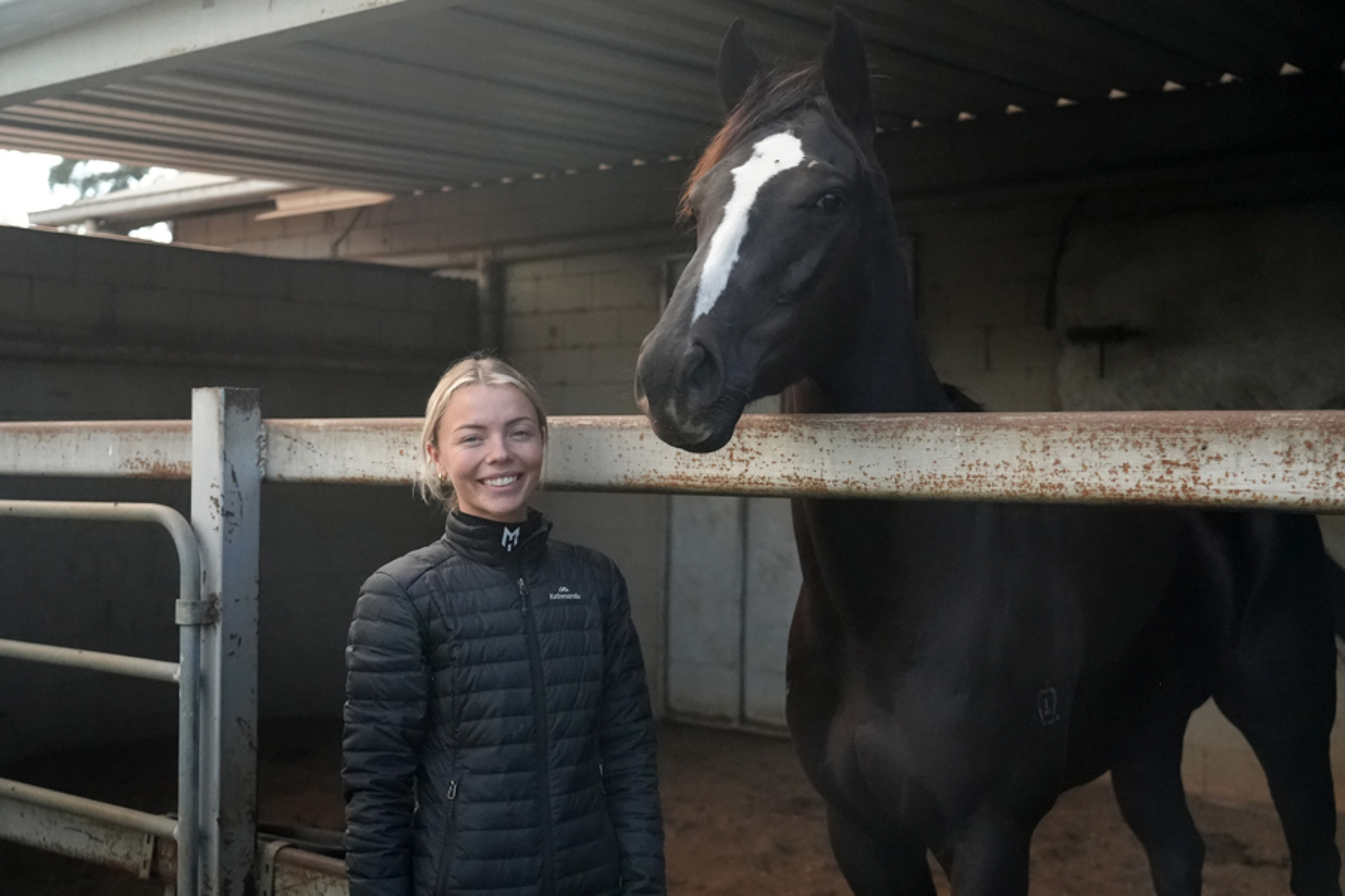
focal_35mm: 41
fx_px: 1532
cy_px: 448
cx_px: 672
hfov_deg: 47.4
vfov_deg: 32.6
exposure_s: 1/125
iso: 12800
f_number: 4
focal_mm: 41
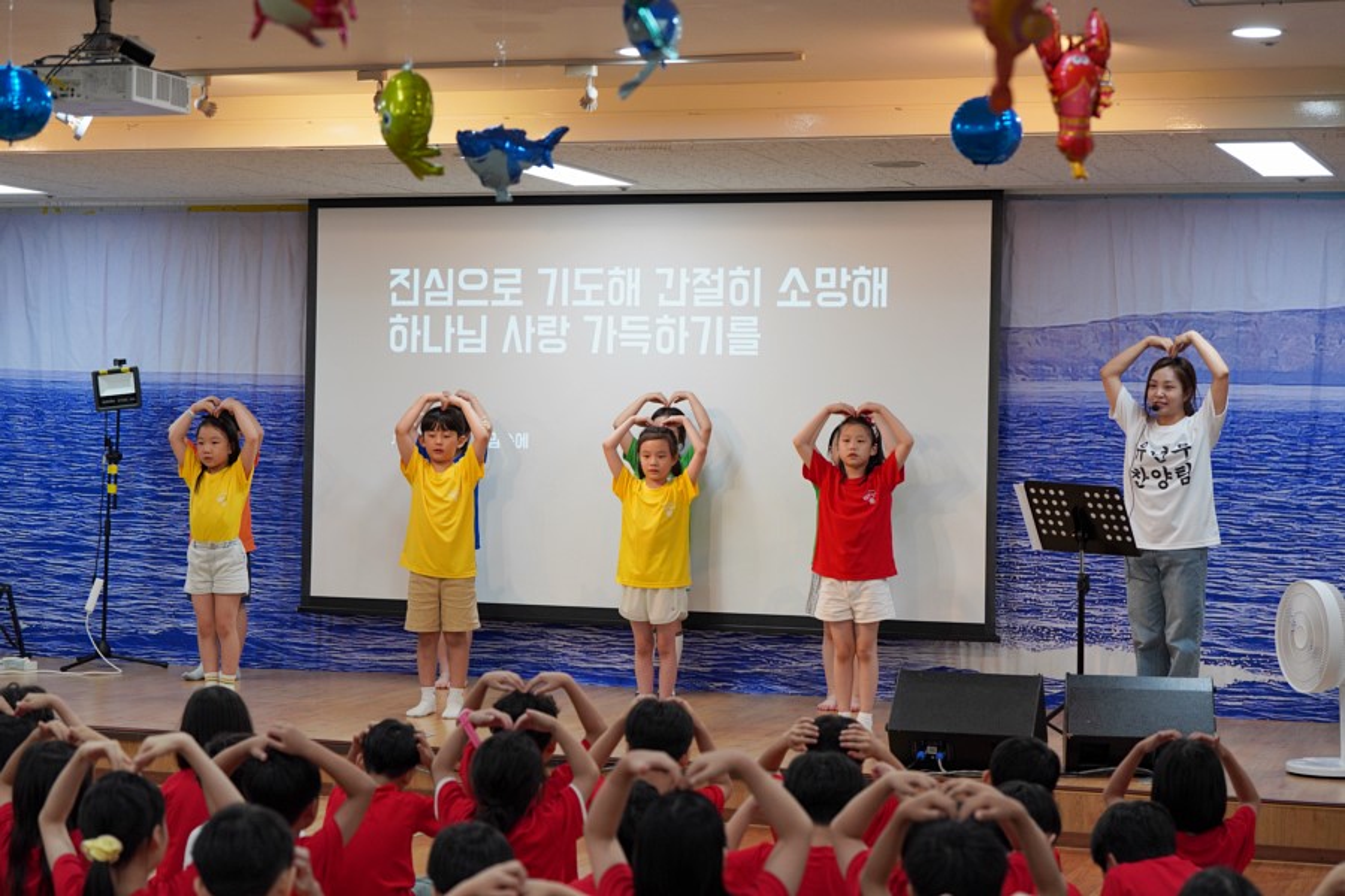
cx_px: 672
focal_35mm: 70
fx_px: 2615
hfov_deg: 28.8
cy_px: 448
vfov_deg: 19.5
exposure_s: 1/160
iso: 800
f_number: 4
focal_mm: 70
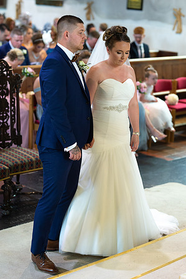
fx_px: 660
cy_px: 140
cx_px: 93
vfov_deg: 23.9
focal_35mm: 85
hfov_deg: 16.0
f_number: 2.5
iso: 1600
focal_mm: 85
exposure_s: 1/160
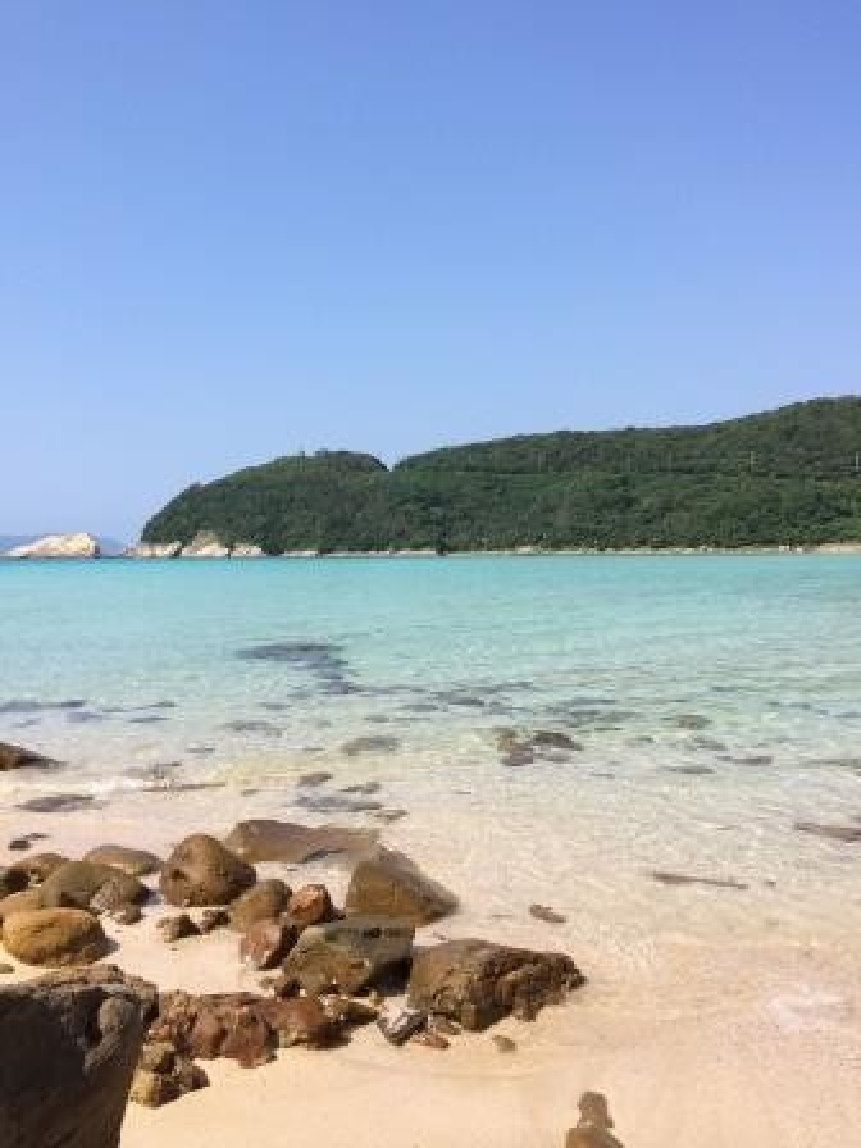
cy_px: 574
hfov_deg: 46.8
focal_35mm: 30
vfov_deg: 60.0
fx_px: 995
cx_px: 430
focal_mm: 4.12
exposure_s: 1/2283
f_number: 2.2
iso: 32
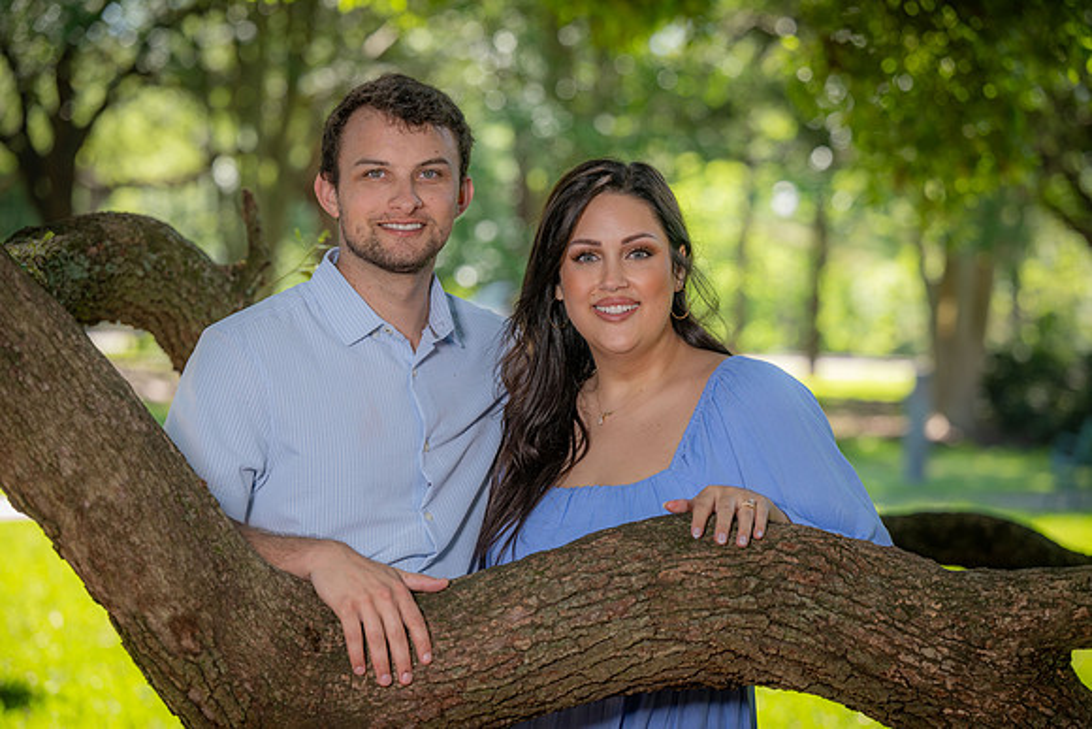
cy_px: 364
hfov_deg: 20.2
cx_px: 546
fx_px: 3064
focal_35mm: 101
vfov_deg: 13.6
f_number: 3.5
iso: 100
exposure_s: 1/125
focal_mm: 101
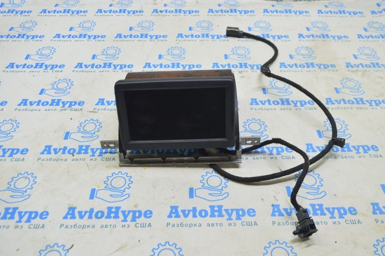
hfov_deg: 57.3
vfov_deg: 39.9
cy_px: 128
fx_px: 353
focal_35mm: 33
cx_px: 192
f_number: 5.6
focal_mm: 22
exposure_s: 1/20
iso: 400
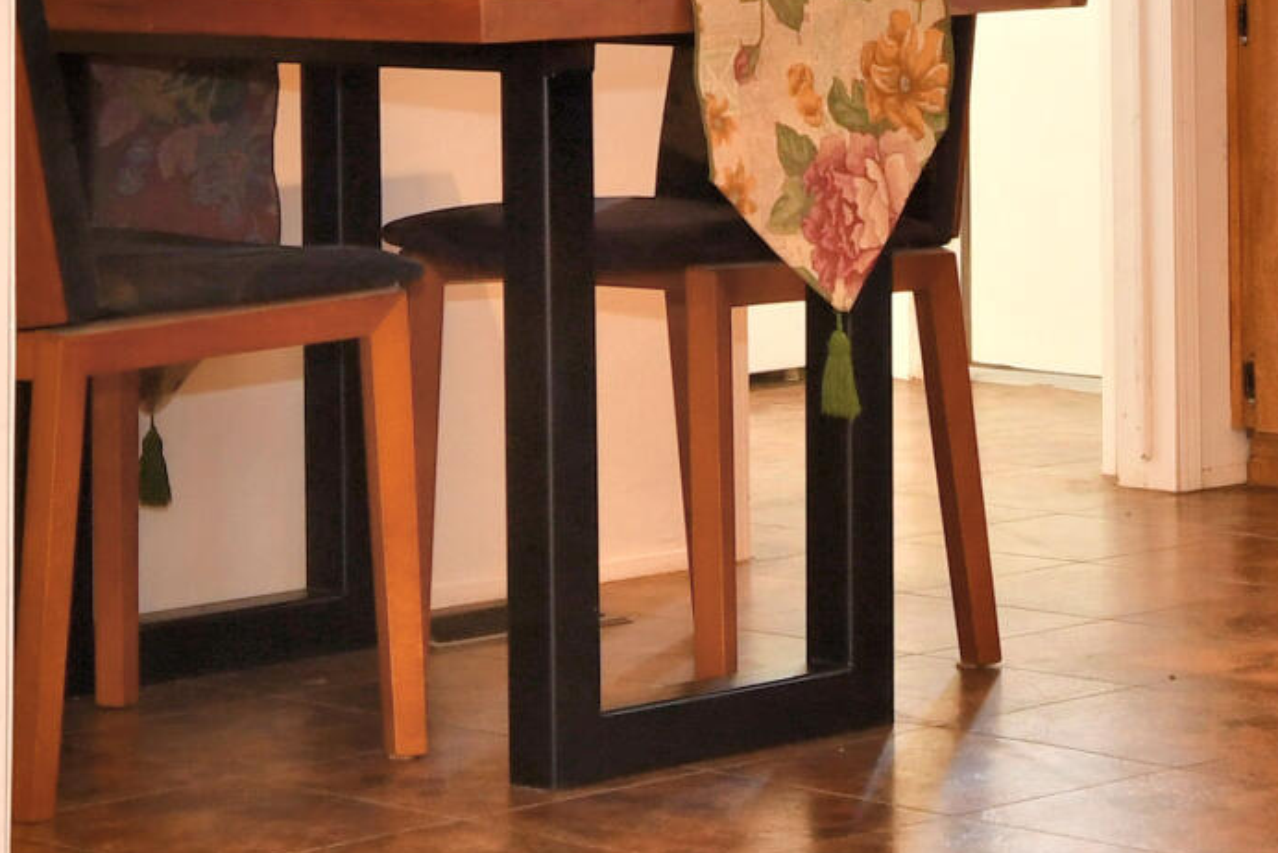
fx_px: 5540
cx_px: 693
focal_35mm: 156
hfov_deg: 13.2
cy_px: -364
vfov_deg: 8.6
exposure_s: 1/60
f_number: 4
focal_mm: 24
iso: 360
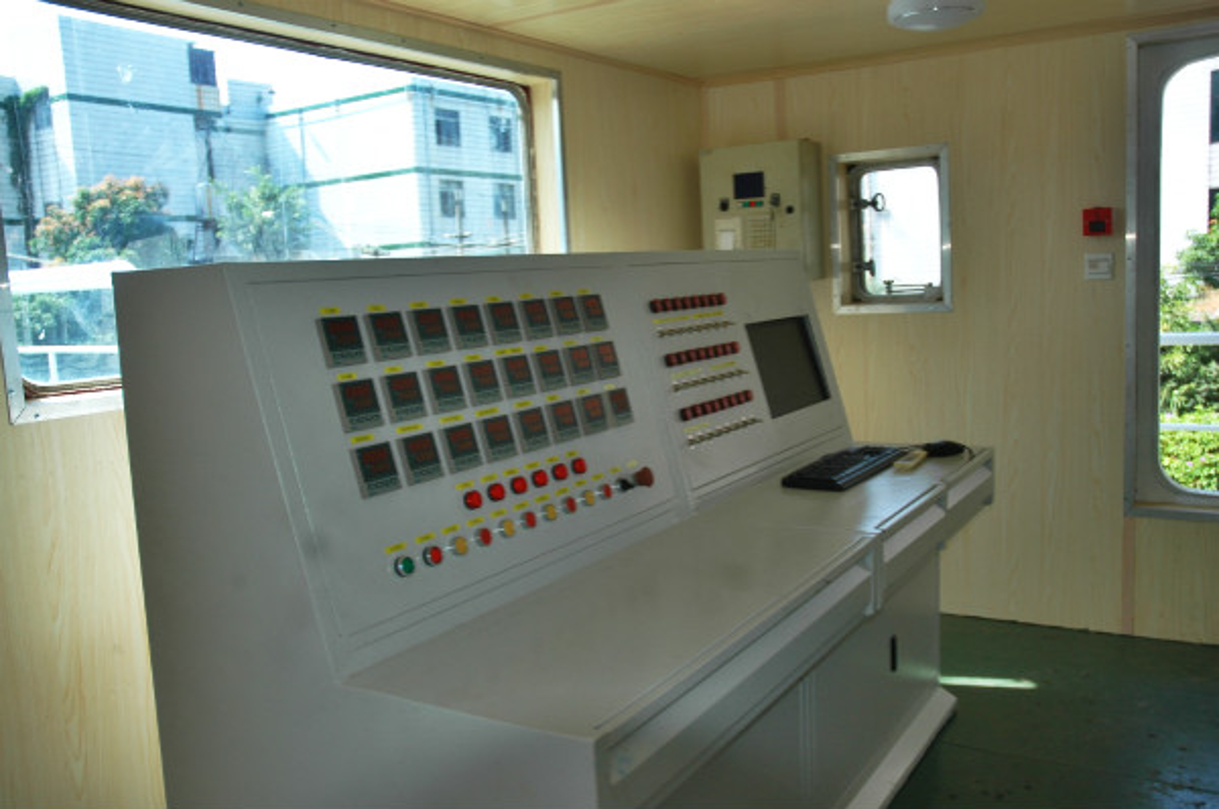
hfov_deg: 57.3
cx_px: 610
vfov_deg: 39.8
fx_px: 1116
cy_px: 404
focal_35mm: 33
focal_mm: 22
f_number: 3.8
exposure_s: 1/320
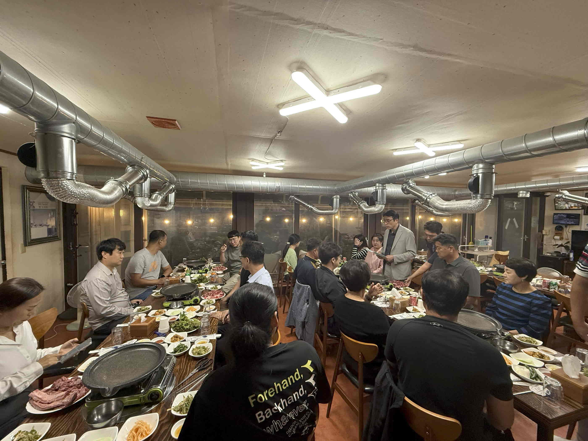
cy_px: 220
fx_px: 238
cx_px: 294
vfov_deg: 85.7
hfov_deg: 102.1
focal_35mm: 14
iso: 200
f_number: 2.2
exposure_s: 1/120
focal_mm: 2.22
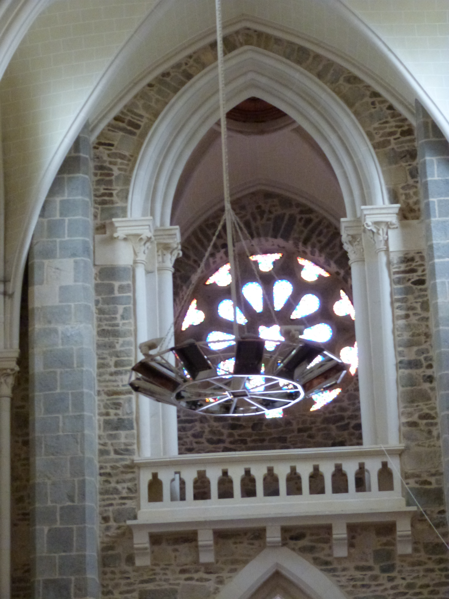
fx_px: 2041
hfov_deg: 12.6
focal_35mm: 118
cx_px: 224
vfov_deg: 16.7
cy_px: 300
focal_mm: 21.2
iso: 800
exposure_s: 1/15
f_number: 3.5
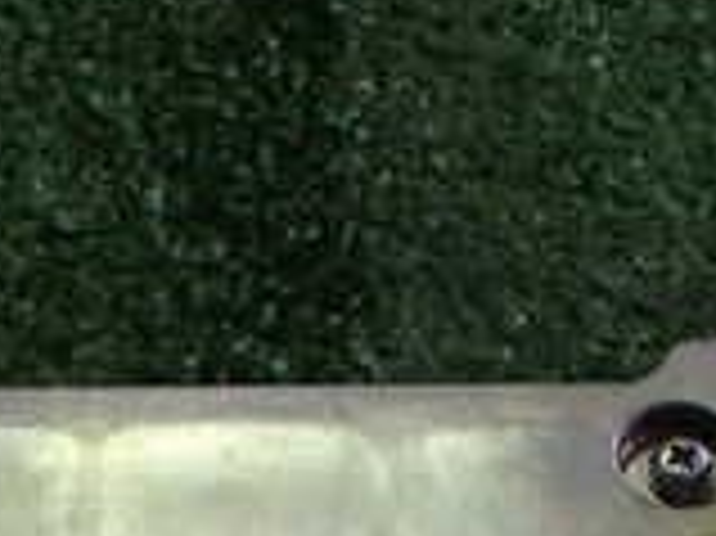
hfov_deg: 17.4
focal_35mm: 113
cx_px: 198
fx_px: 2336
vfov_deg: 12.1
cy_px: 946
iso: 320
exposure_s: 1/125
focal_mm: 5.4
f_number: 2.3
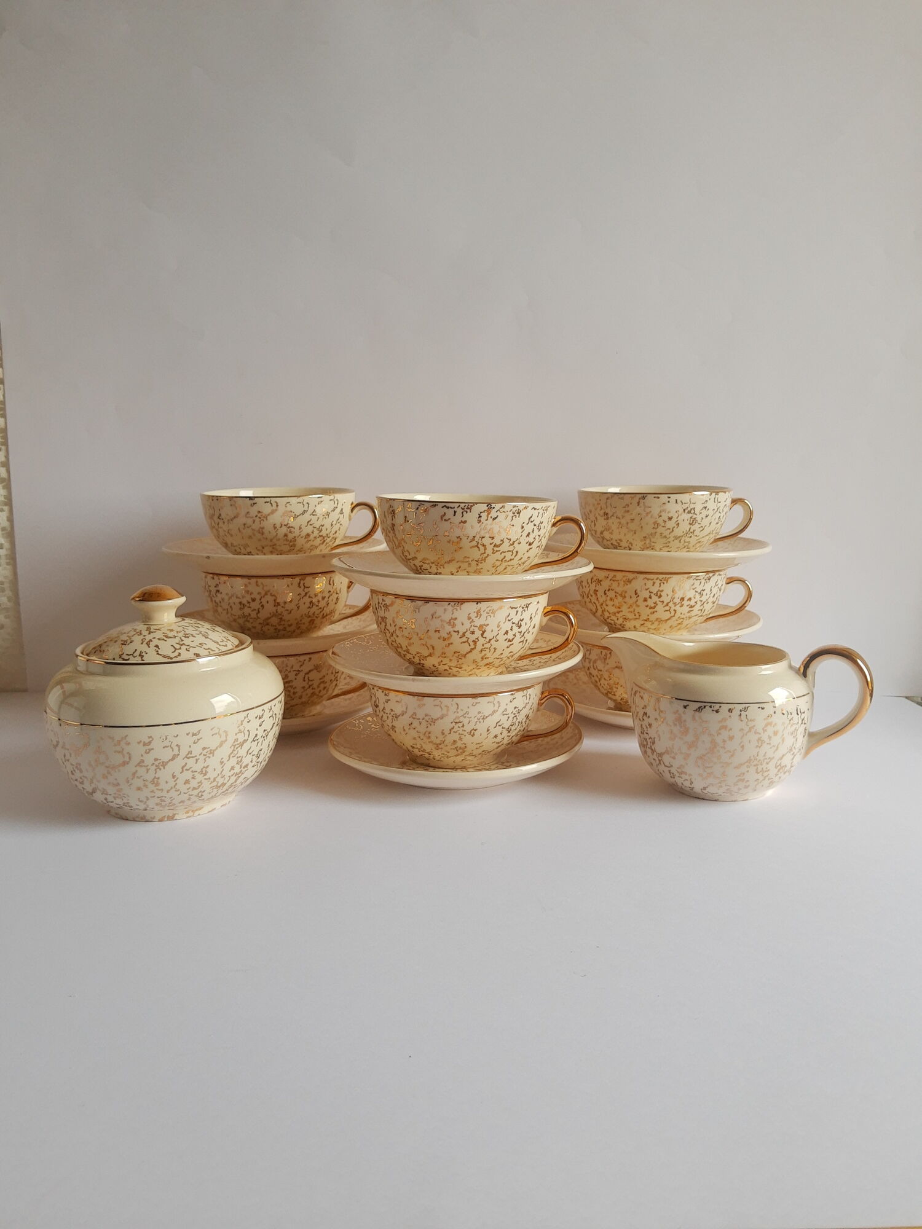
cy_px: 614
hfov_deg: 53.1
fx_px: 923
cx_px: 461
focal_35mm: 26
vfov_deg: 67.3
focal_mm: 3.95
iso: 74
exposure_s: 1/50
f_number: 1.8
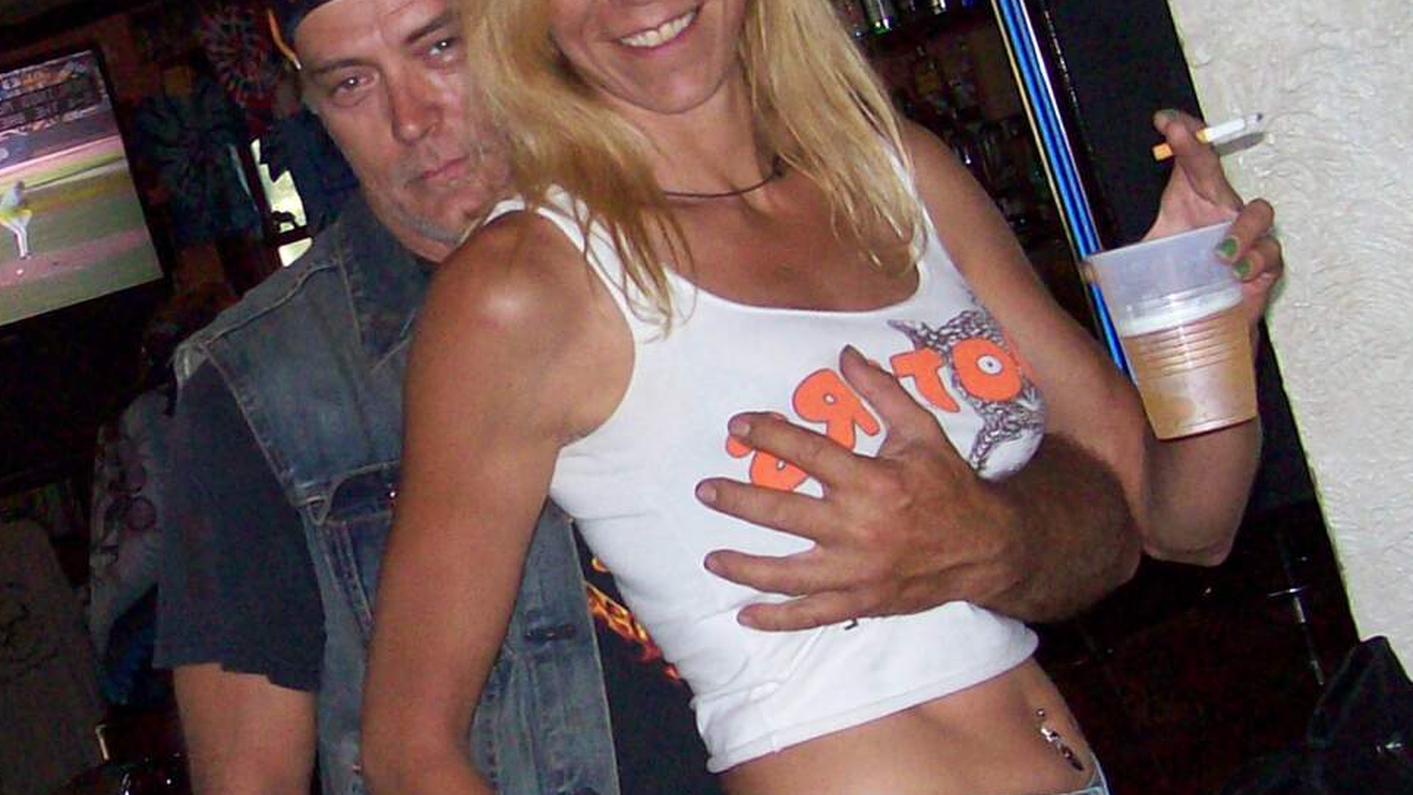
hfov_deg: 31.5
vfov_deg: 18.5
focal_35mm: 65
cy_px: 307
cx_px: 283
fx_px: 2436
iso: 140
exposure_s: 1/64
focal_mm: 6
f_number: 2.7
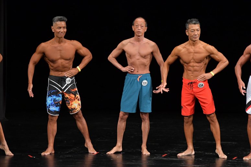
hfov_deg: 7.6
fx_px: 1882
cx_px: 126
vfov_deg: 5.1
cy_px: 84
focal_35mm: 270
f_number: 5.6
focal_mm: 180
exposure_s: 1/400
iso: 3200
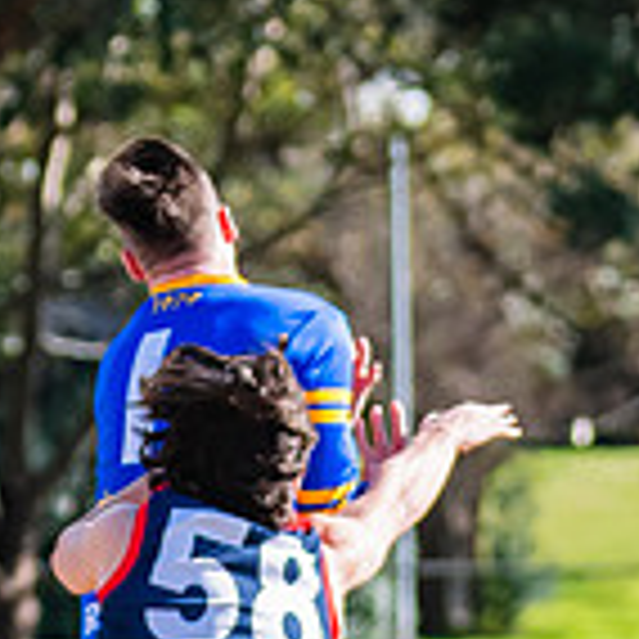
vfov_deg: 1.7
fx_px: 21532
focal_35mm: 1031
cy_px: 603
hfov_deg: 1.7
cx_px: 307
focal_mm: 170
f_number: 6.3
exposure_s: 1/1600
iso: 640
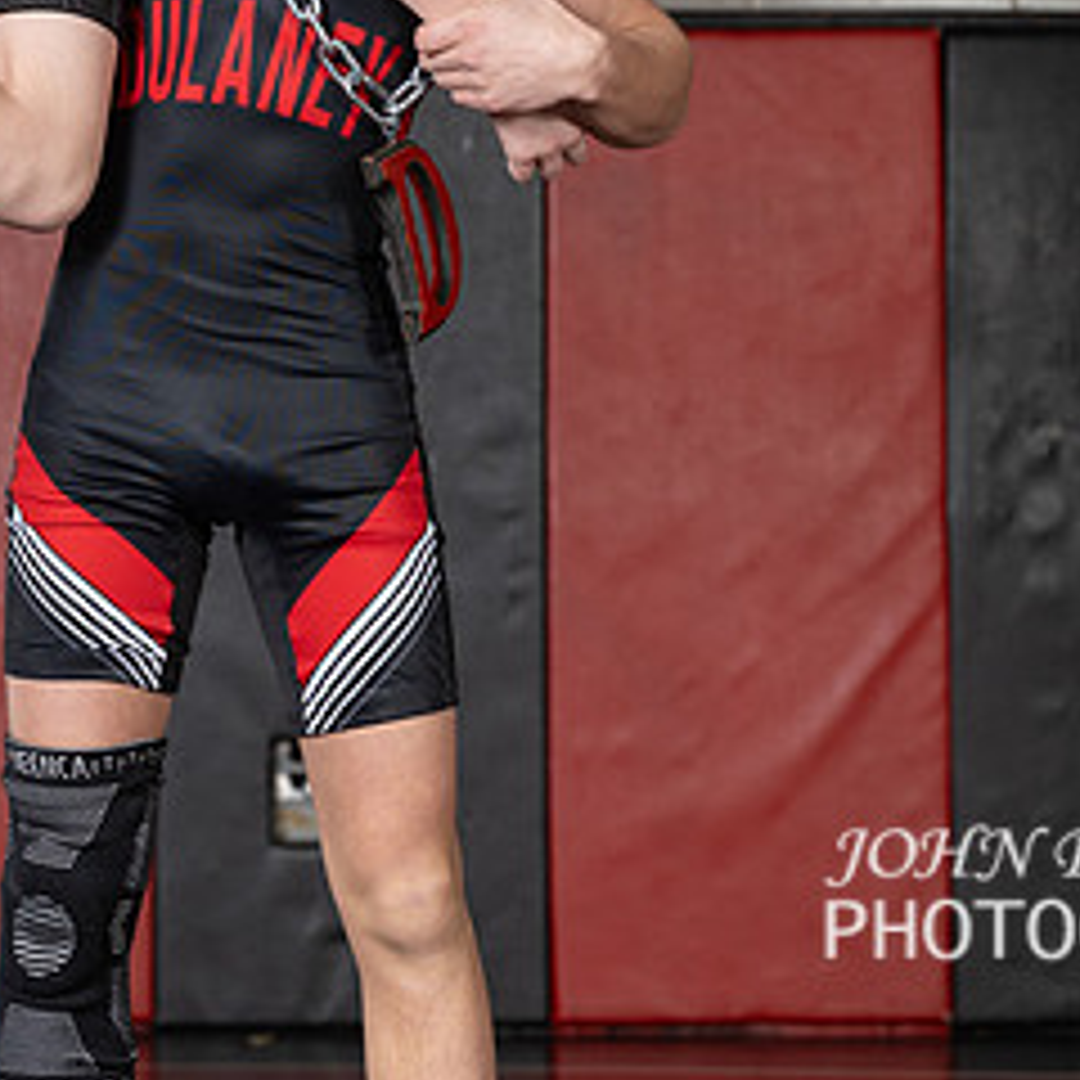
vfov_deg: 9.8
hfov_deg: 9.8
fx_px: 6283
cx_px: 207
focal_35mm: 178
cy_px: 181
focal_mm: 70
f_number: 4.5
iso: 200
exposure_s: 1/100
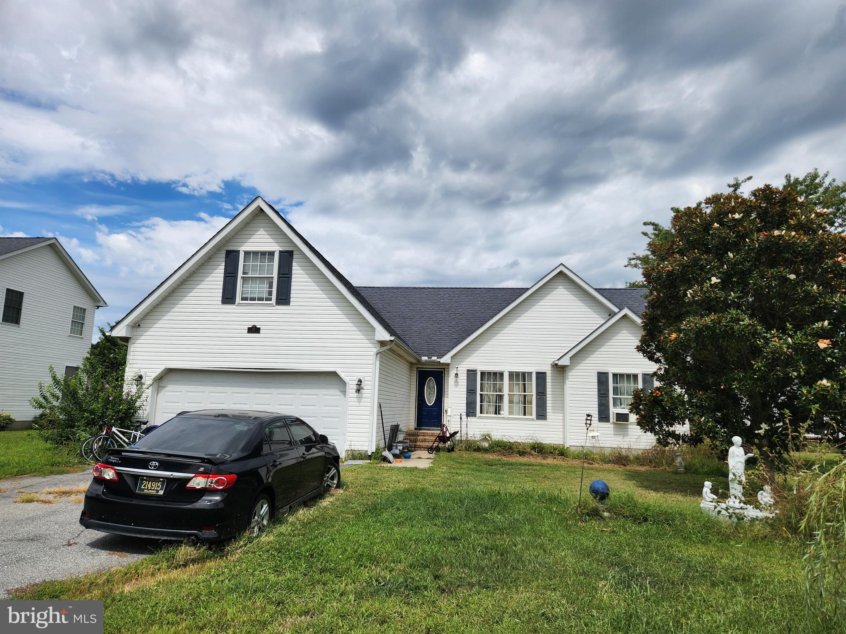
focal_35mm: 23
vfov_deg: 58.9
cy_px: 317
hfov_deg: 73.9
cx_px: 423
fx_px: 562
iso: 20
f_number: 1.8
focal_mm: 5.4
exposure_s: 1/2686
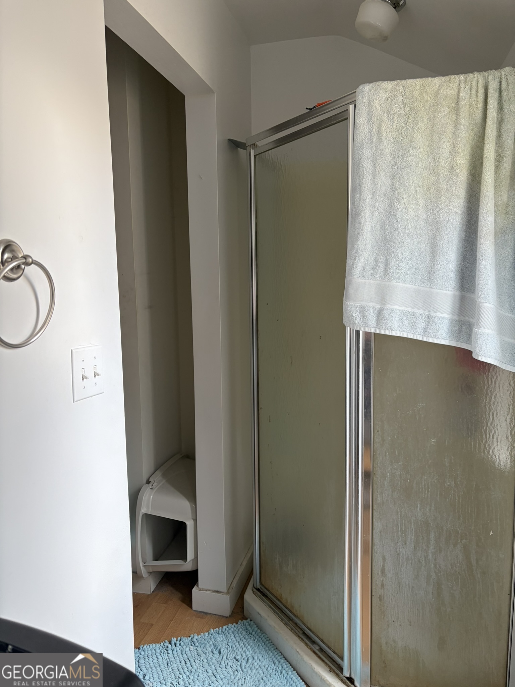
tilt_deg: -6.6
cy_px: 344
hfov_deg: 53.1
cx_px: 258
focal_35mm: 26
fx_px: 516
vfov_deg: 67.3
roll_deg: +0.9
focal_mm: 5.96
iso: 160
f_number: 1.6
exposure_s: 1/60
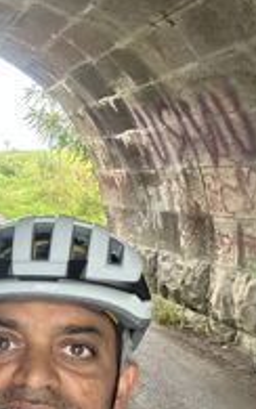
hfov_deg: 21.3
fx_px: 614
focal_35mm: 55
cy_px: 256
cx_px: -78
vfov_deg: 36.7
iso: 250
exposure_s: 1/60
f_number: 1.9
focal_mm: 2.69
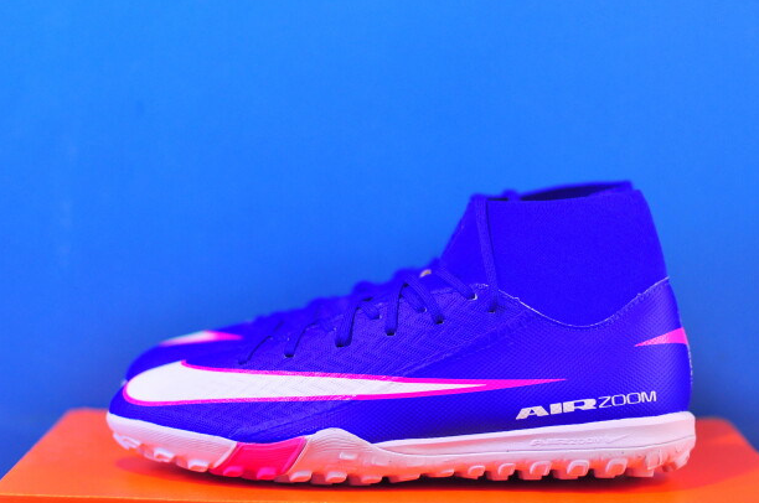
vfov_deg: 13.9
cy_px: 236
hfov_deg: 20.8
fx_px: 2063
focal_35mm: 98
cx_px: 407
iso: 250
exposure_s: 1/320
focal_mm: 50
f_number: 2
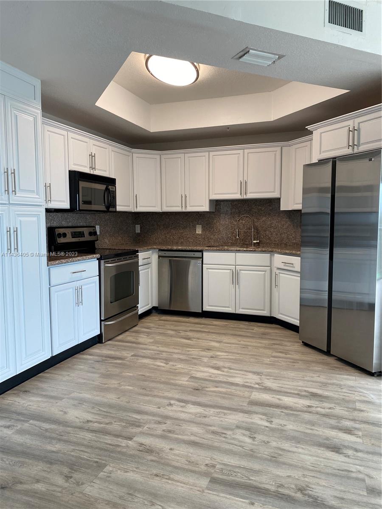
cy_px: 254
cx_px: 191
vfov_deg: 67.3
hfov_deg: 53.1
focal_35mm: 26
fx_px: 383
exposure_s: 1/120
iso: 100
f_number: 1.8
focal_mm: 4.25
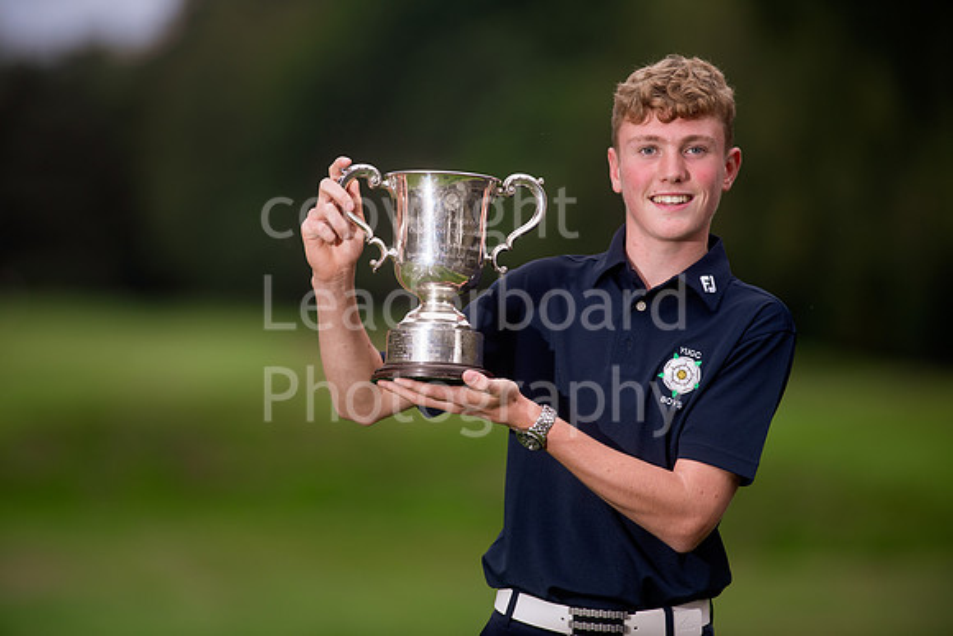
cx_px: 476
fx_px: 7943
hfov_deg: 6.9
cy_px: 318
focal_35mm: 300
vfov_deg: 4.6
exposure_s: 1/250
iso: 160
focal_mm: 300
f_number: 4
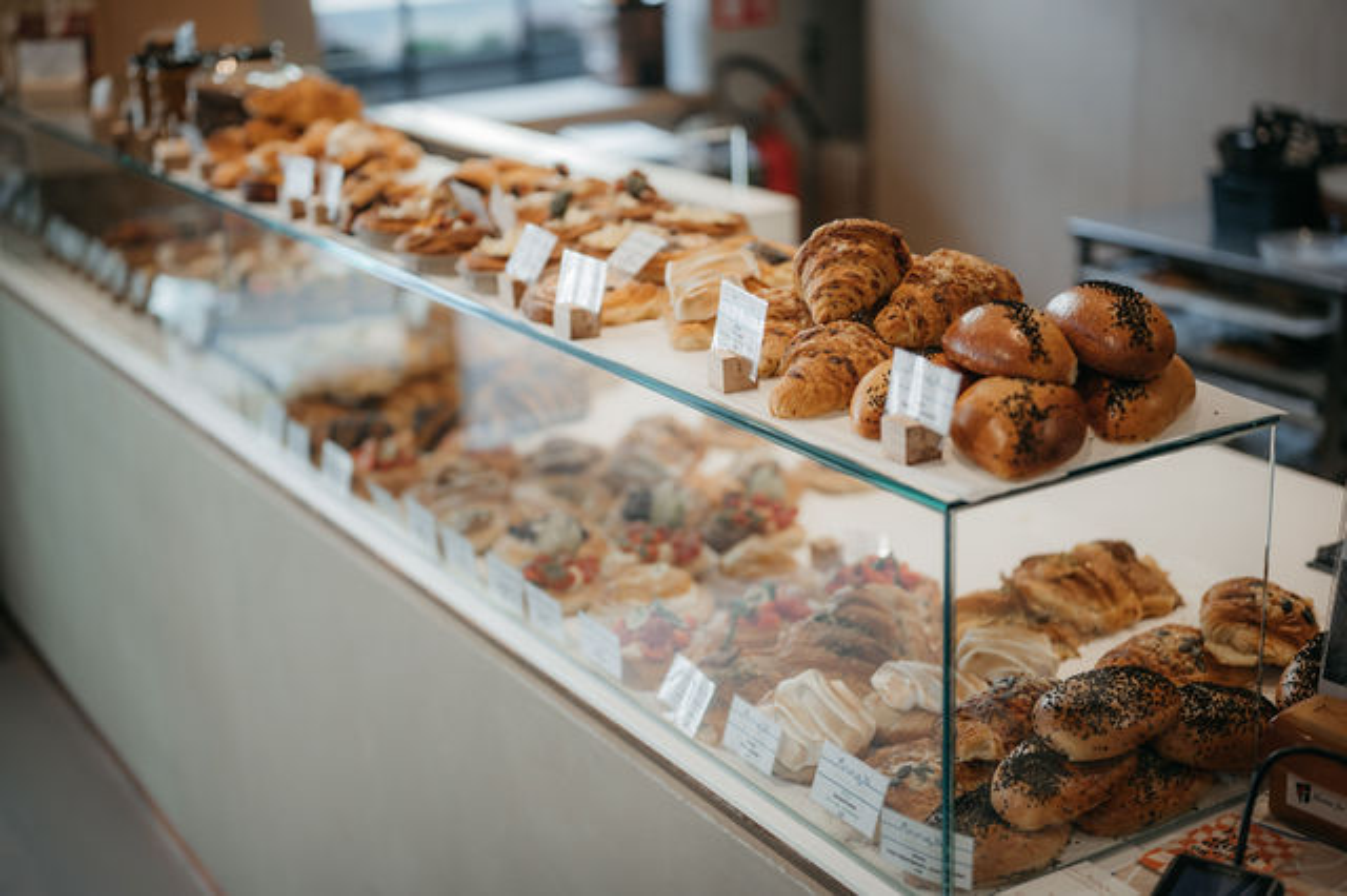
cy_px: 448
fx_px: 1877
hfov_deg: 39.5
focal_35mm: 50
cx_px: 675
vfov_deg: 26.9
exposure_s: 1/200
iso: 400
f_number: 1.8
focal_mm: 50
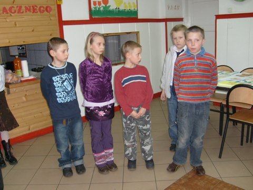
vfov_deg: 40.7
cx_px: 126
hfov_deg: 52.6
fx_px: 256
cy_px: 95
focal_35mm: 35
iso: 160
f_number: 2.8
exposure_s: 1/45
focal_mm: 5.8
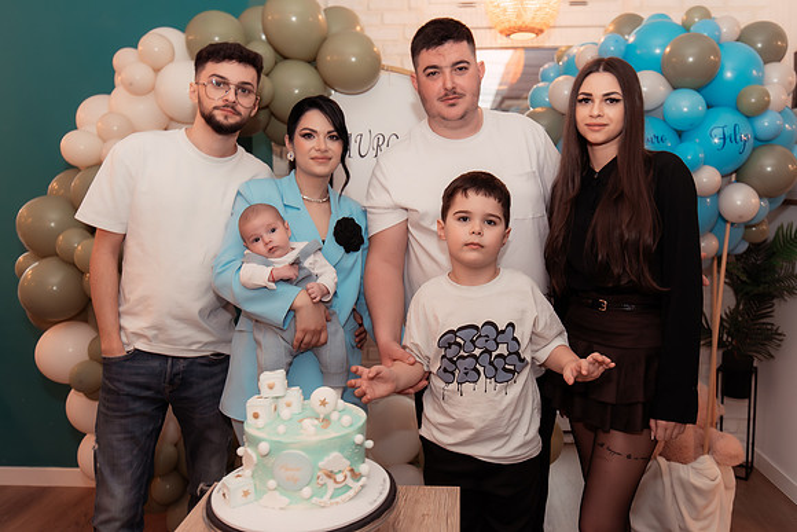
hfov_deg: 65.4
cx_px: 433
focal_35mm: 28
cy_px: 257
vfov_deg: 46.5
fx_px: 619
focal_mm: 24
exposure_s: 1/250
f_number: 2.8
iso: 1600
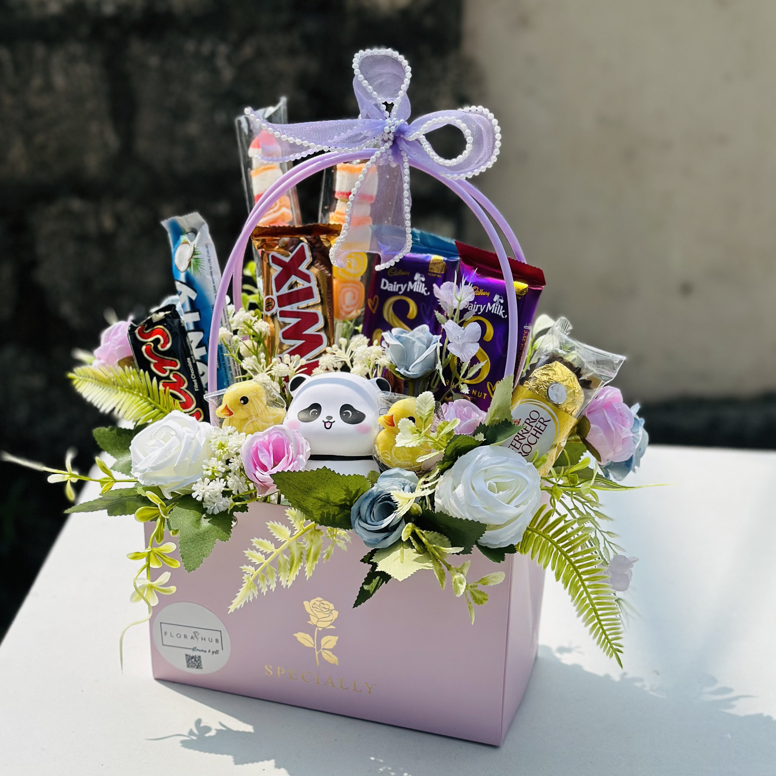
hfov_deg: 30.0
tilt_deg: -22.1
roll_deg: +2.8
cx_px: 387
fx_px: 1446
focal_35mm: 57
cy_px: 401
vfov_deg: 30.0
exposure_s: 1/7092
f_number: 1.78
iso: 80
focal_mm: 6.86
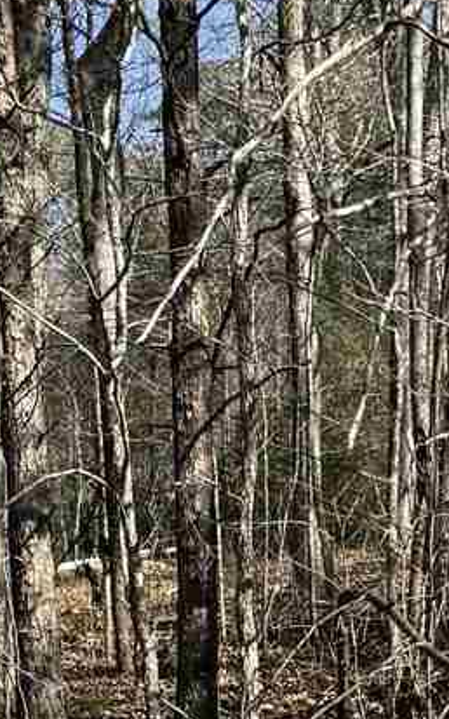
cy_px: 893
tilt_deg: +6.6
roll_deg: +0.1
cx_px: 228
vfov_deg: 14.2
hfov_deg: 9.2
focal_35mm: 142
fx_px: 2781
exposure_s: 1/2000
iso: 80
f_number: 1.78
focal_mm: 6.76
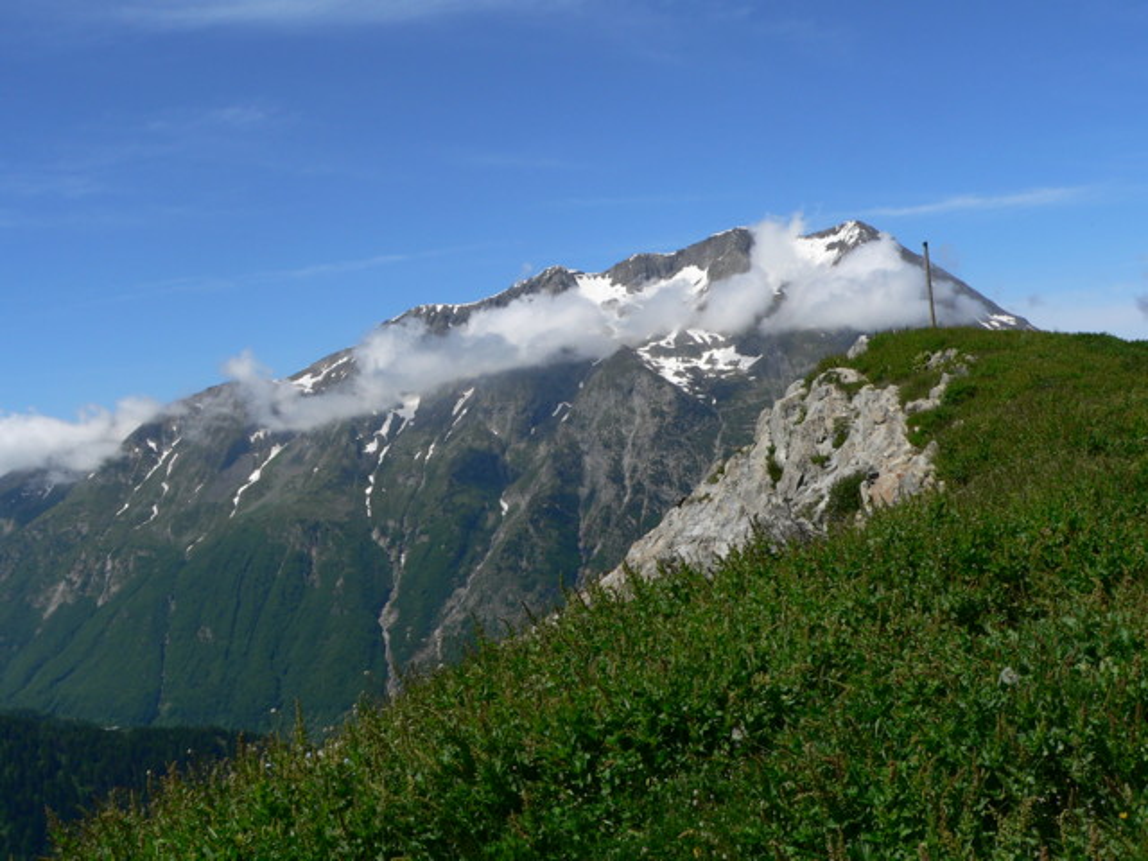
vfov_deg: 39.7
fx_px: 1194
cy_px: 430
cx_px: 574
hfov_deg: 51.4
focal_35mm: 36
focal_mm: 6
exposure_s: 1/640
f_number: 5.2
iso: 80
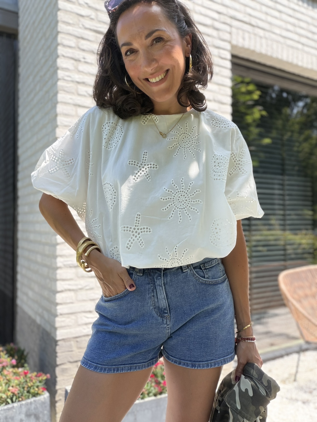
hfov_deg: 46.8
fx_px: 366
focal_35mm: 30
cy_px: 211
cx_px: 158
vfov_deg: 60.0
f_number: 1.9
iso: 32
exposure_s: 1/361
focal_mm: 2.71
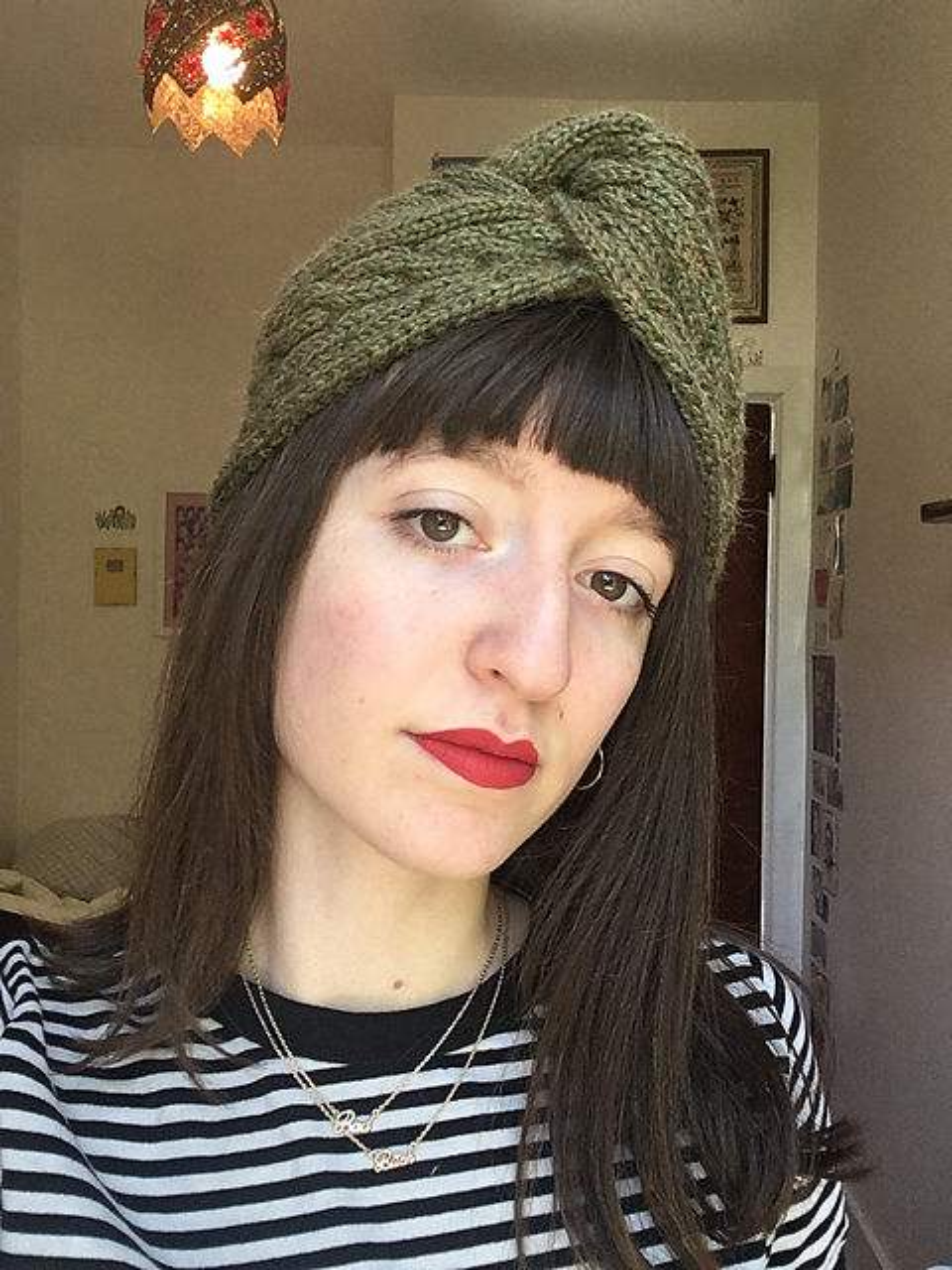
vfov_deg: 58.4
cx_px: 476
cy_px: 635
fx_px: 1137
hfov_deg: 45.4
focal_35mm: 31
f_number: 2.4
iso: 64
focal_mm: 2.15
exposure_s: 1/60
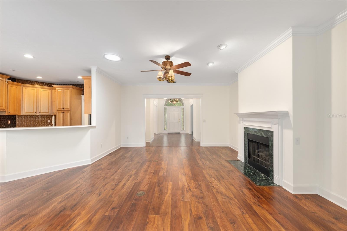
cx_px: 174
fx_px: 135
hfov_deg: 104.3
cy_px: 116
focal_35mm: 14
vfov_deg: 81.2
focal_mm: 14
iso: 200
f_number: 7.1
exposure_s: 1/1.67
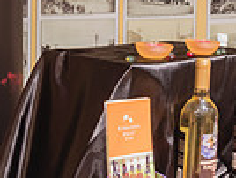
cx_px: 243
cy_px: 19
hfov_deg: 14.5
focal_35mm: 133
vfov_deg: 11.1
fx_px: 908
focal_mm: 32
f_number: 8
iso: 320
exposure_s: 1/1.67
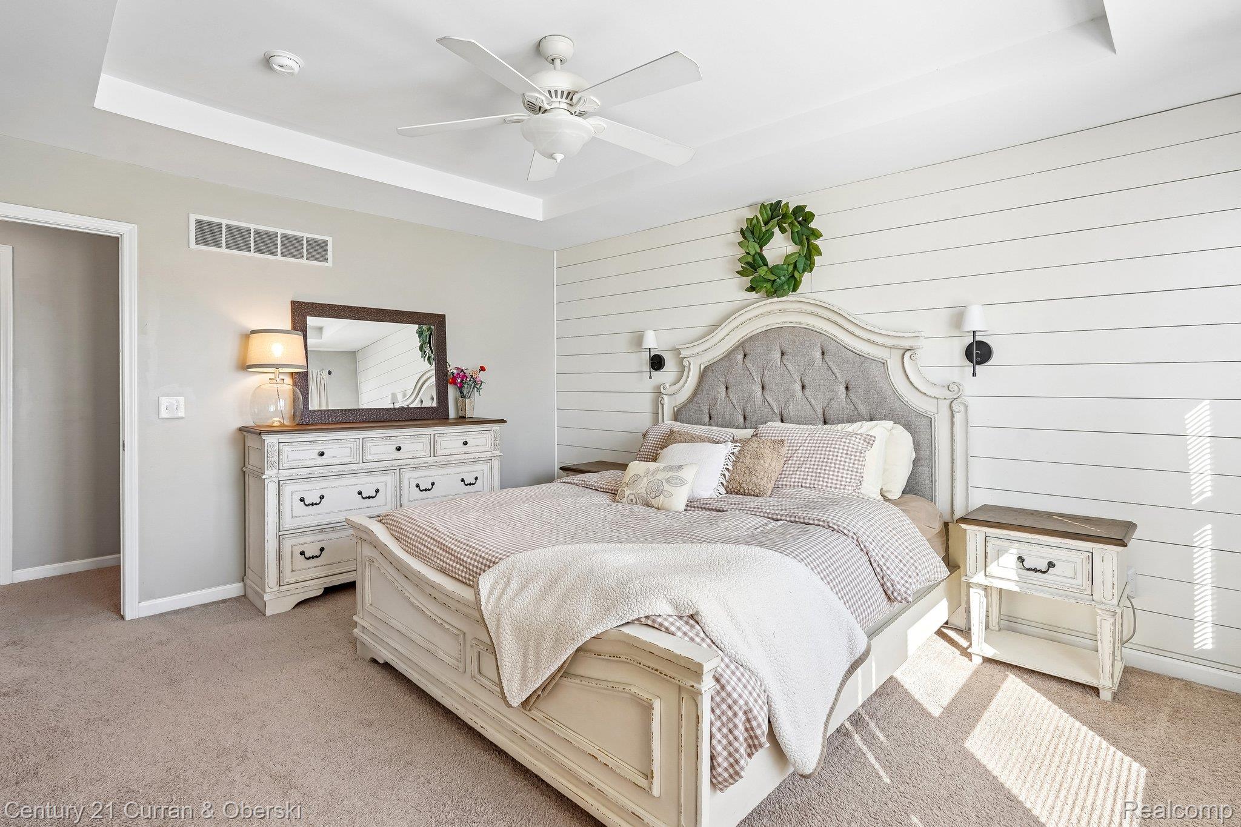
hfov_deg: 96.7
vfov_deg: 73.7
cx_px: 620
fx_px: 551
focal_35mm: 16
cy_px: 414
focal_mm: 16
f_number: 8
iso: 250
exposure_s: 1/25
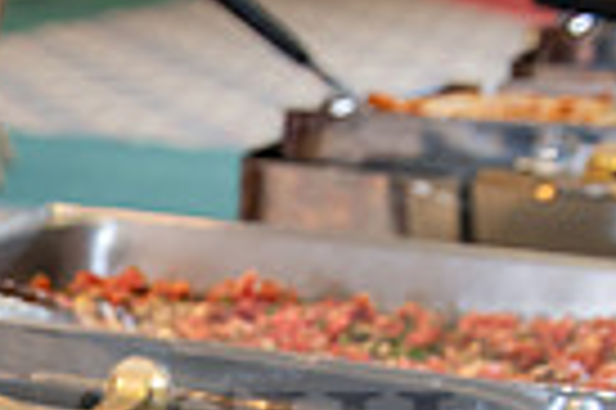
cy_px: 849
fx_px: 2102
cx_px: -270
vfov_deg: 10.2
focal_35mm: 123
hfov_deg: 15.5
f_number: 3.5
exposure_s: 1/100
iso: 500
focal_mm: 29
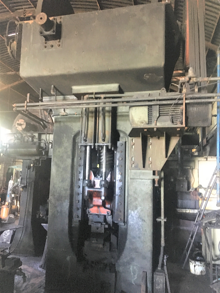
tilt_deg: +6.0
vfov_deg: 61.7
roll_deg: -1.9
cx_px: 110
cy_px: 146
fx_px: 246
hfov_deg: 48.2
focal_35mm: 29
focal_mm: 4.15
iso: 500
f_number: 2.2
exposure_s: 1/17
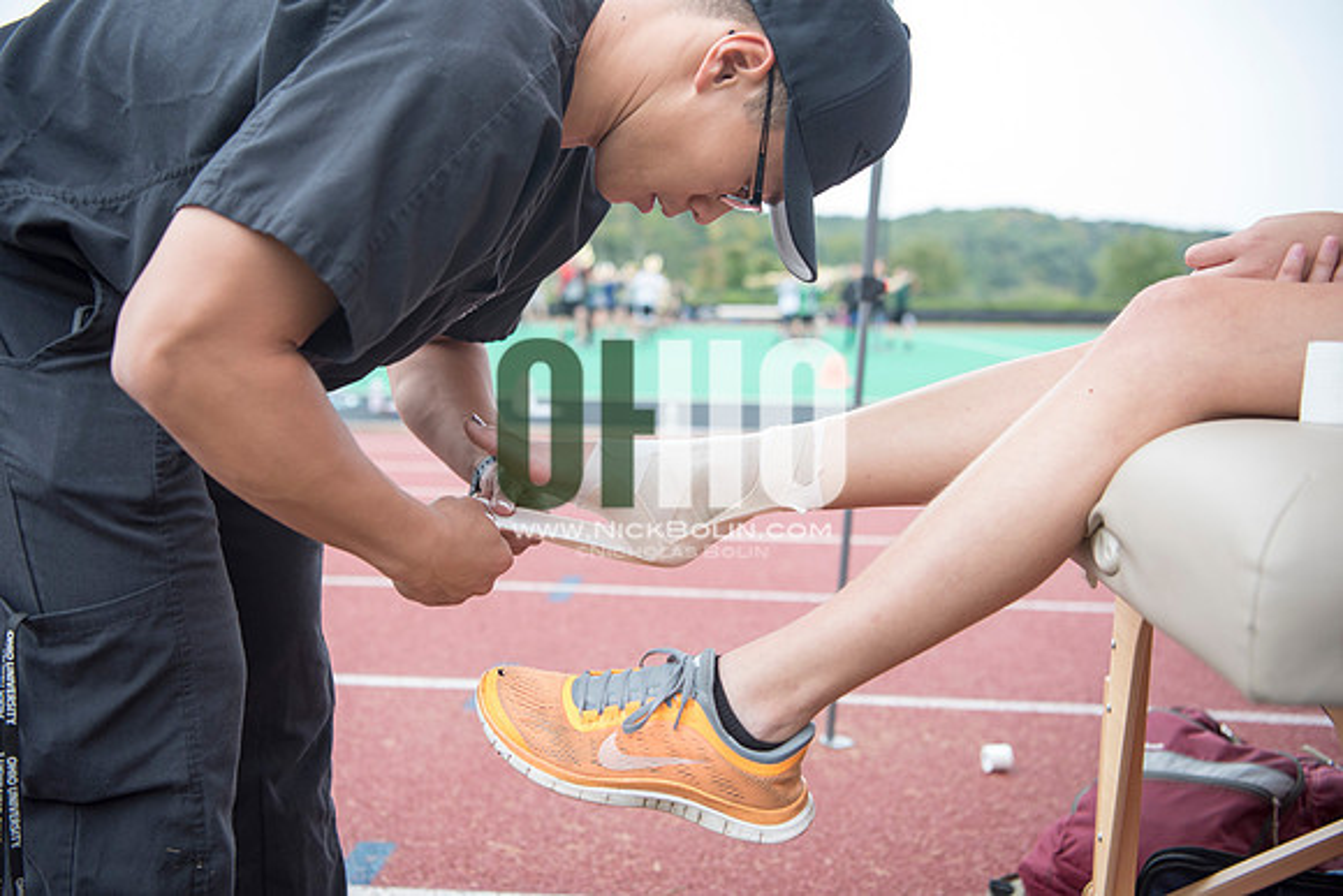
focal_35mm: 38
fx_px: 1418
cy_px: 448
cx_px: 672
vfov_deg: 35.1
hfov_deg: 50.7
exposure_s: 1/200
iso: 500
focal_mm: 38
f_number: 3.2
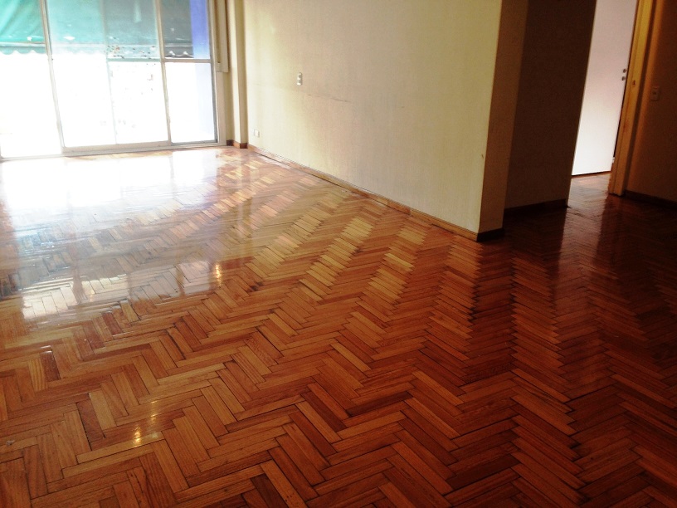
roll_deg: -0.2
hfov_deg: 55.4
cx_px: 338
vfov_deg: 42.9
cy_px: 254
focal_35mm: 33
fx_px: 645
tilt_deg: -18.8
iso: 50
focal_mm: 4.12
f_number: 2.4
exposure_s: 1/24
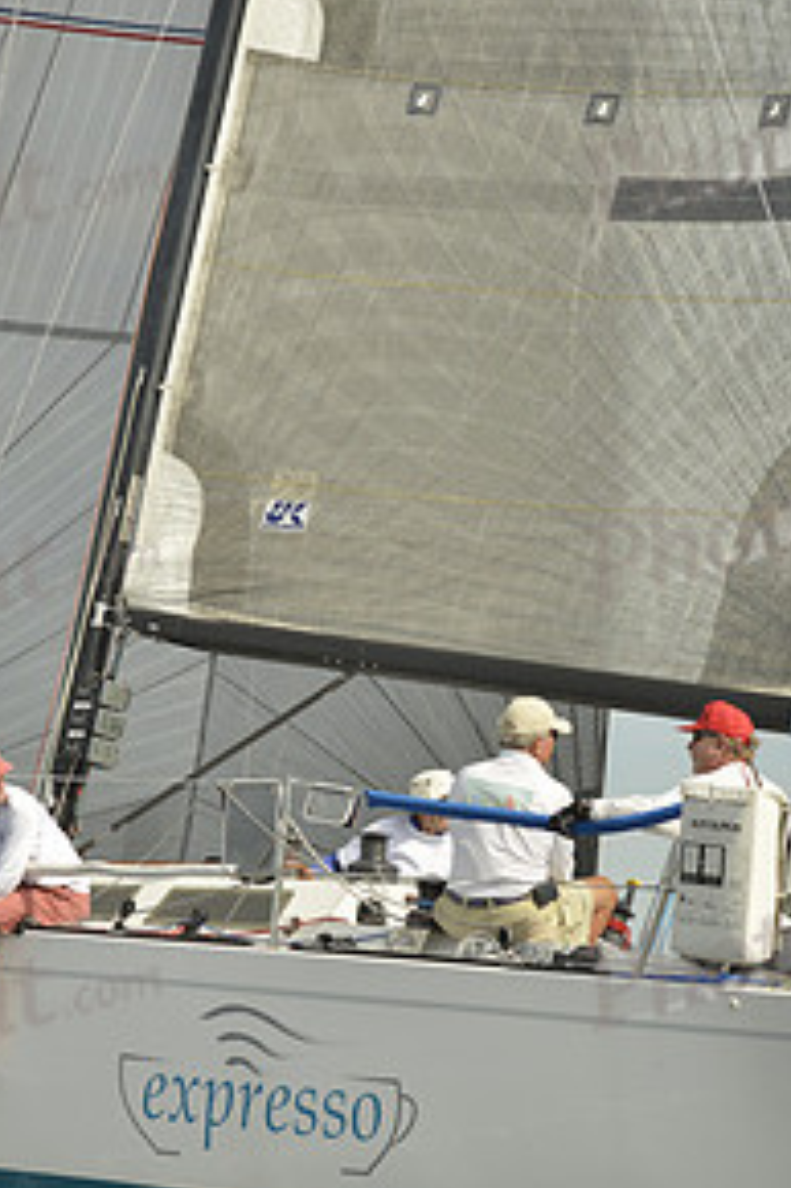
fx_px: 4619
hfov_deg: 9.8
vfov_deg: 14.6
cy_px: 768
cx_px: 377
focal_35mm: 140
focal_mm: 70
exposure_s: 1/1000
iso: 200
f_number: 7.1
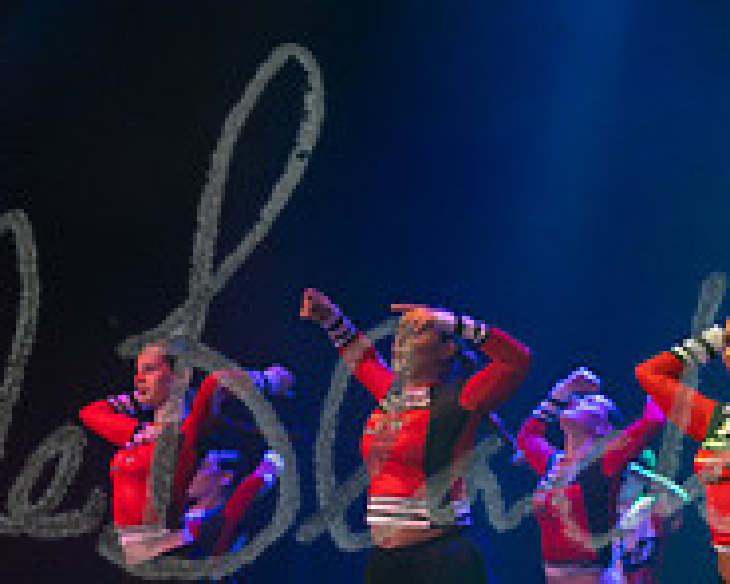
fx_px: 3694
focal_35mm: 171
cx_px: 391
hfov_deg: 11.3
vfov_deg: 9.0
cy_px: 320
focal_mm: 50
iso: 6400
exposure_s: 1/400
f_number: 5
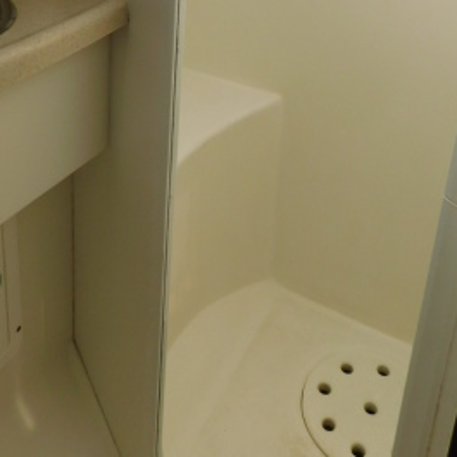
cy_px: -33
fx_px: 687
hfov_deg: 36.8
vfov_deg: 32.8
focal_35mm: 46
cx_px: 231
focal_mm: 4
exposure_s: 1/125
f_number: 3
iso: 125
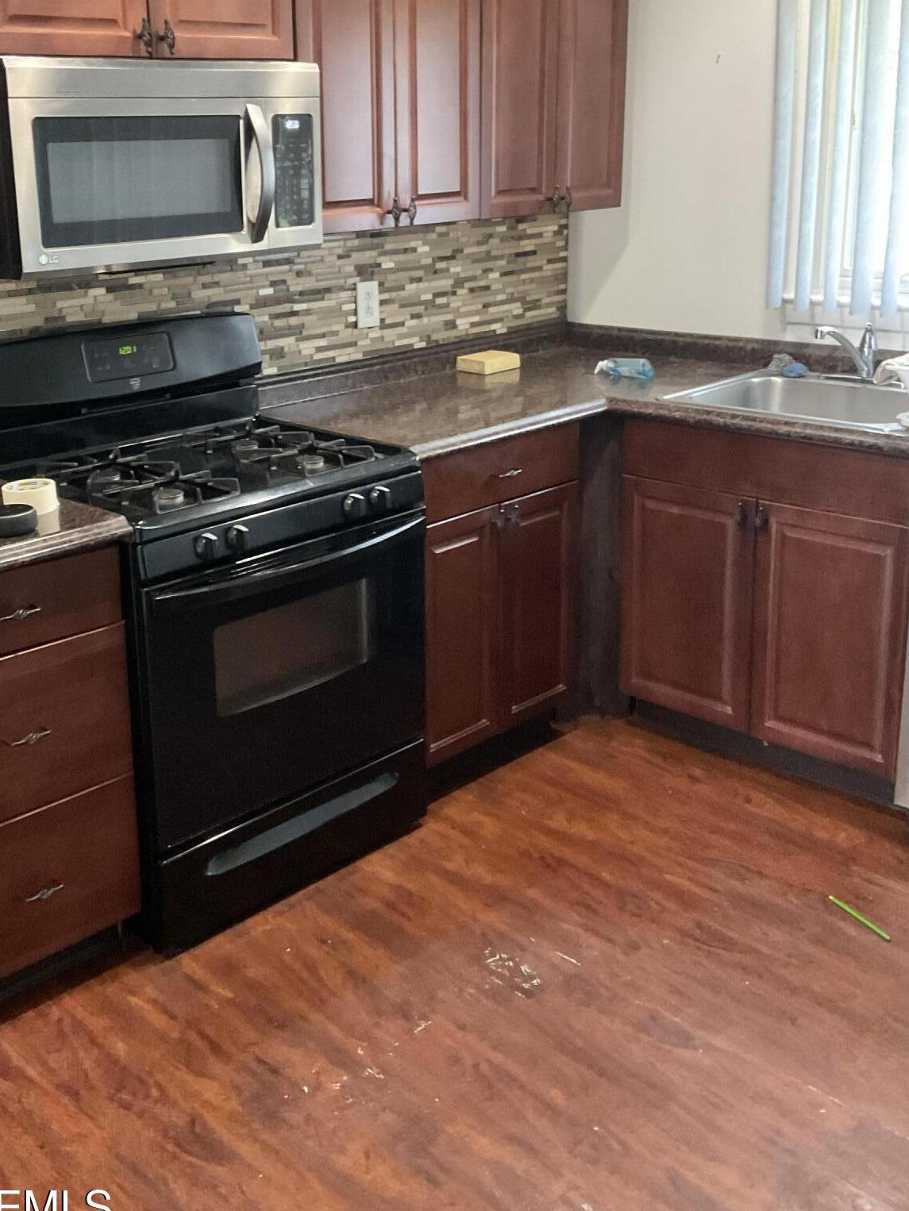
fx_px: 1330
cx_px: 337
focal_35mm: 38
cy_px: 486
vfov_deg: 48.7
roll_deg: +1.4
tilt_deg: -14.1
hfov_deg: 37.5
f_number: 1.8
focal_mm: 3
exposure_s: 1/30
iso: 500
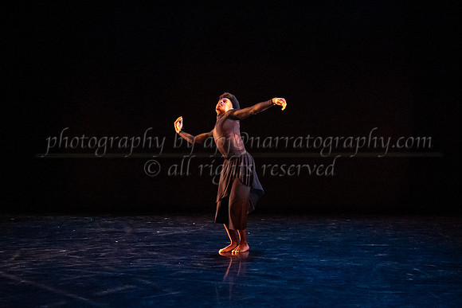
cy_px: 144
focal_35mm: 50
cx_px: 298
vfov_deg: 27.1
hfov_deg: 39.3
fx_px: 640
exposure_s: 1/250
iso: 6400
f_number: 2.8
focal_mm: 37
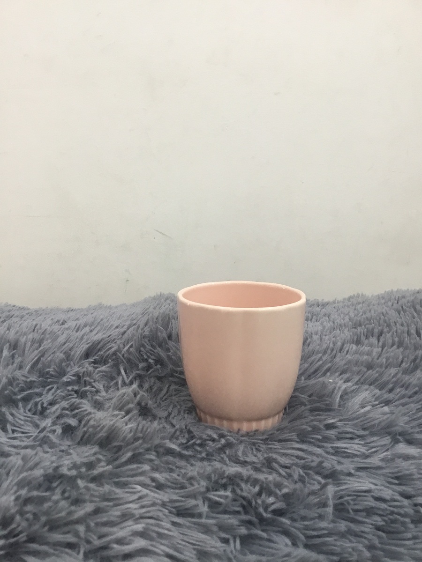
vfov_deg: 58.4
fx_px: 504
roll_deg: +0.3
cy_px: 281
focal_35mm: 31
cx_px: 211
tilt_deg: -12.5
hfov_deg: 45.4
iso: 80
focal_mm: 3.3
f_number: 2.4
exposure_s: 1/33
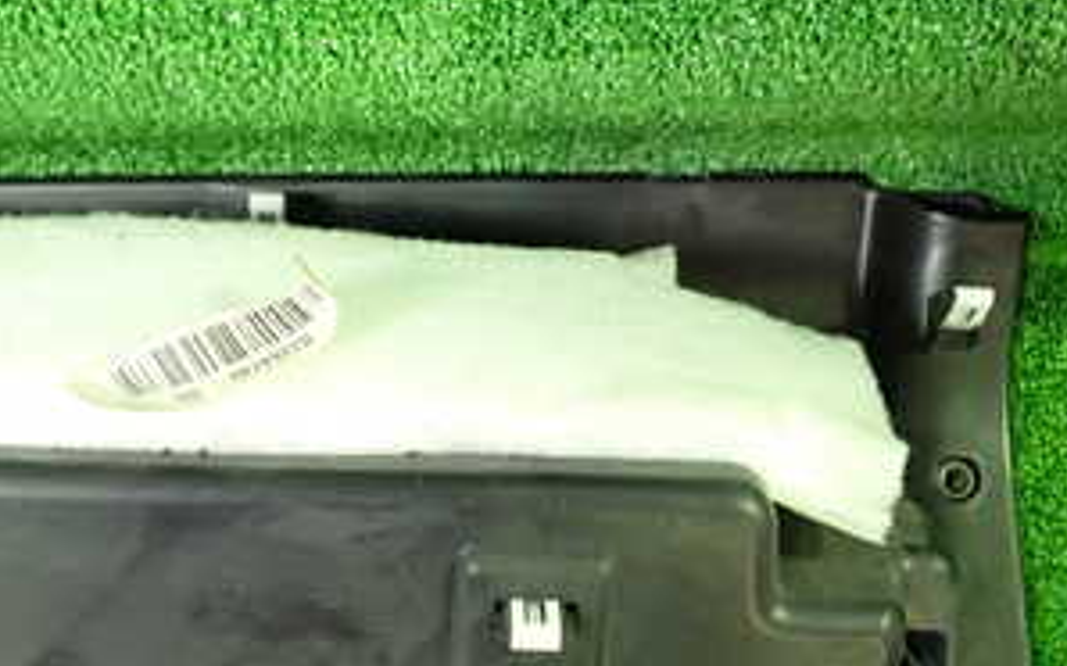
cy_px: 616
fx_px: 1860
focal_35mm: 64
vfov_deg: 19.9
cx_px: 322
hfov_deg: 31.6
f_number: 2.3
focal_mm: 5.4
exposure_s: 1/30
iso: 640
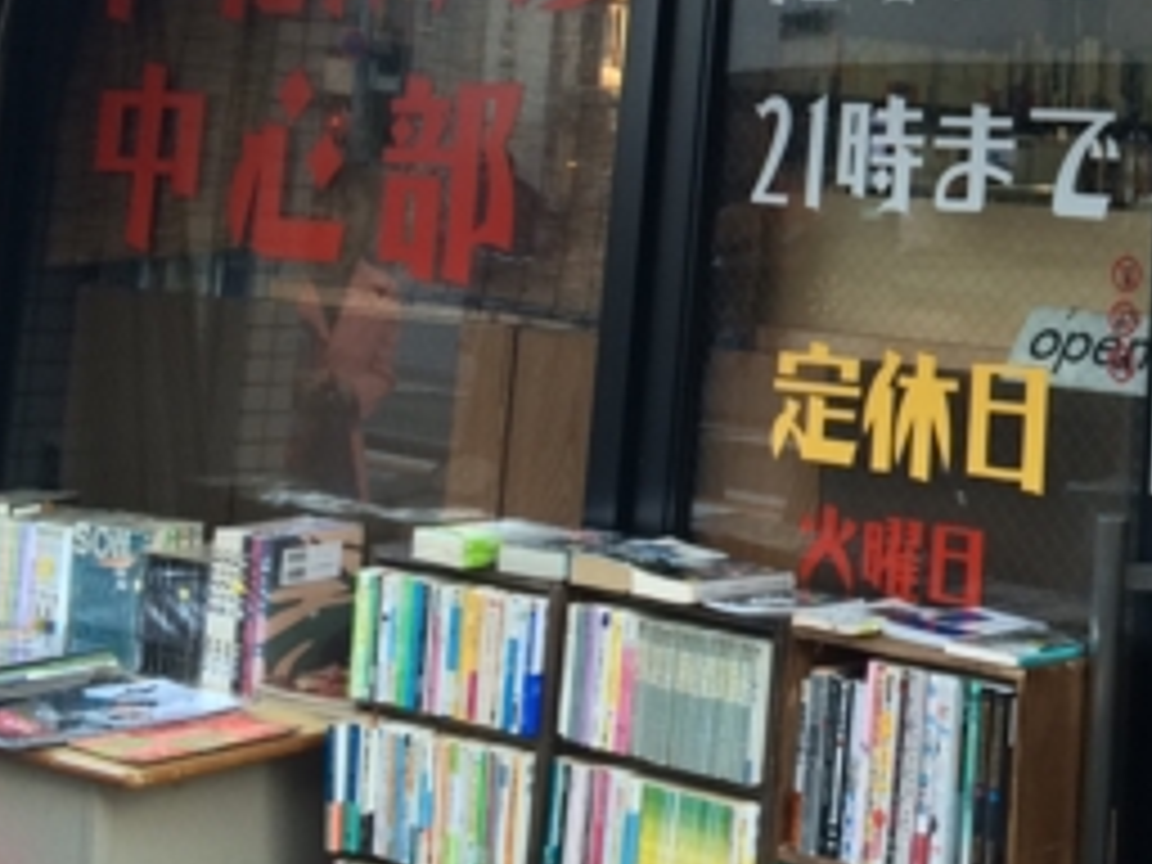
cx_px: 1260
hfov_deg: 24.3
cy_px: -99
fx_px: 2496
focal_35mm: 75
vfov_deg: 18.8
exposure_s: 1/120
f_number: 2.2
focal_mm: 4.12
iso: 64
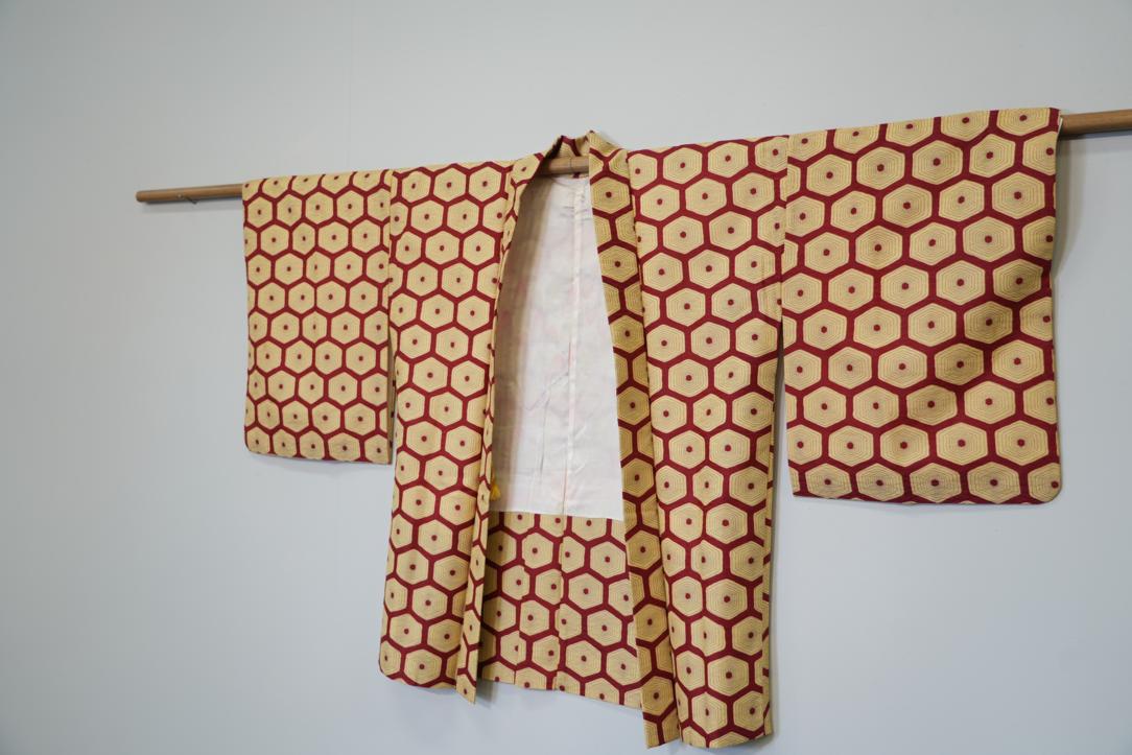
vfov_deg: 40.0
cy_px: 378
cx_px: 566
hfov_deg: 57.2
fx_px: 1038
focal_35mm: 33
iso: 250
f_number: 4
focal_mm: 33
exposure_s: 1/40
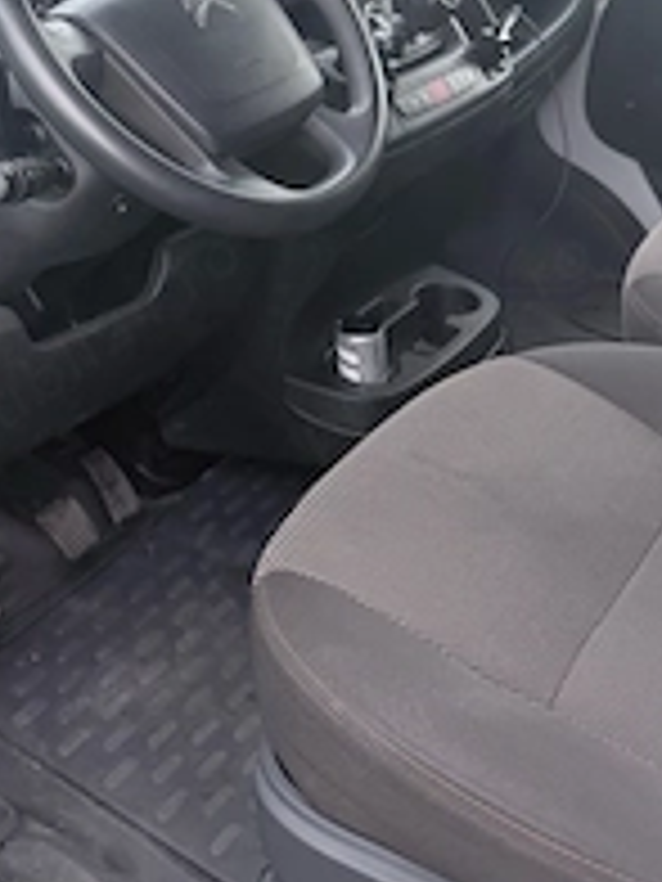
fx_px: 1249
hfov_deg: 29.3
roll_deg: +0.2
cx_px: 185
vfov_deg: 36.0
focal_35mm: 49
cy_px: 50
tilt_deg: -11.7
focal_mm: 6.76
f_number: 1.78
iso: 125
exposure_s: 1/170
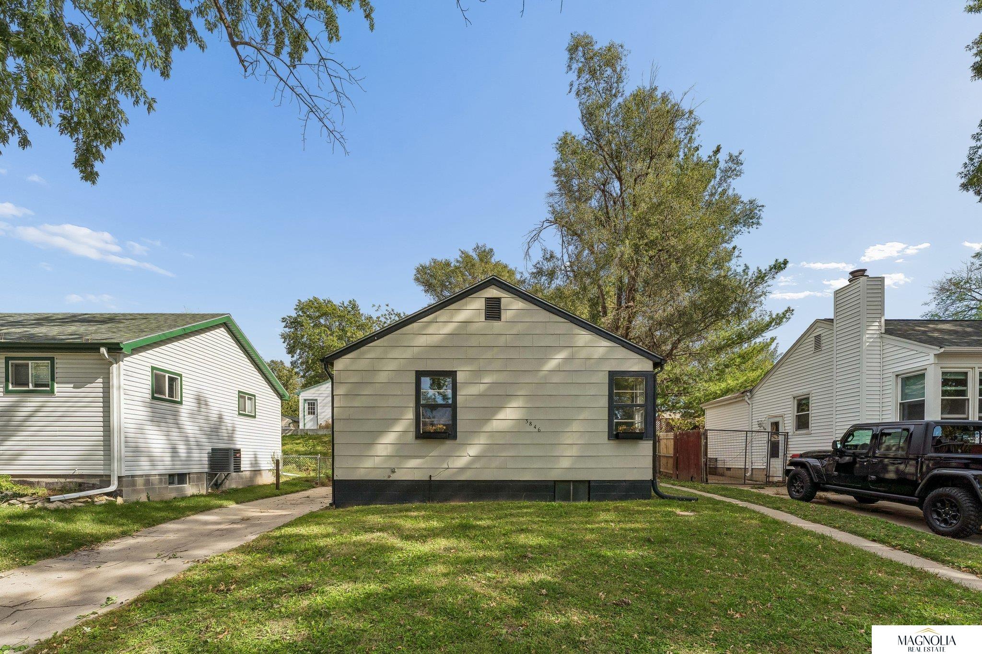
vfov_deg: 81.2
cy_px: 327
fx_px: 382
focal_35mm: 14
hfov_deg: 104.3
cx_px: 491
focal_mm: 14
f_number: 8
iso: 200
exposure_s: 1/500
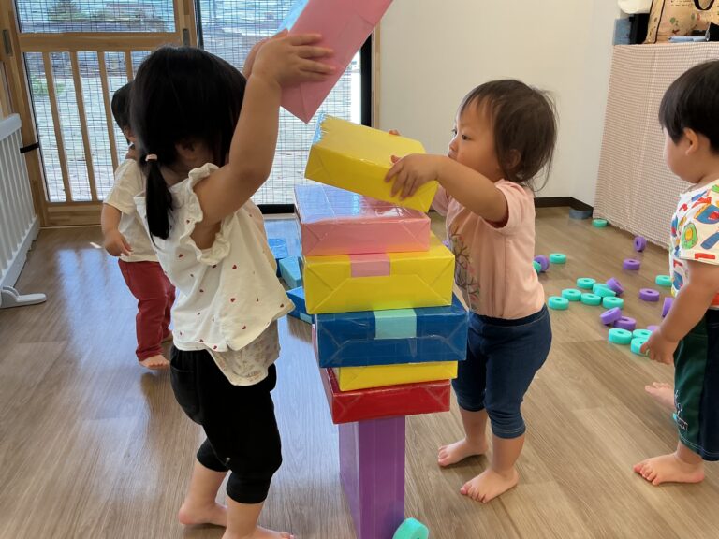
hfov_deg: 61.7
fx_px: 602
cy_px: 270
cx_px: 360
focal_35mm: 29
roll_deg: +0.1
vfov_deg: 48.2
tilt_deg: -21.1
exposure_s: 1/120
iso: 32
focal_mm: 3
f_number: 1.8
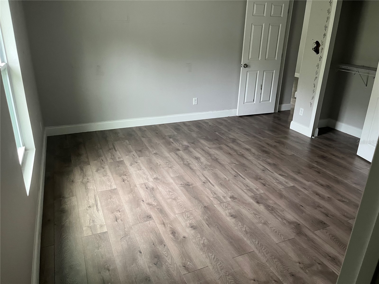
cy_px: 142
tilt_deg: -22.8
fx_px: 285
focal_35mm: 26
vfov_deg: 53.1
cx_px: 190
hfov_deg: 67.3
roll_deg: -1.4
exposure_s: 1/60
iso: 250
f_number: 1.6
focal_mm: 5.1
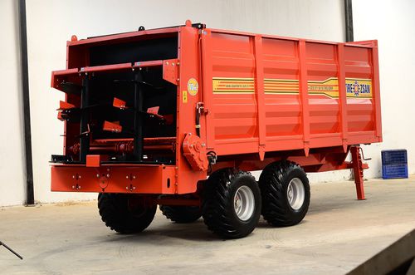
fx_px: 863
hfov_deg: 27.0
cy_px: 138
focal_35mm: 75
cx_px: 208
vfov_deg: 18.1
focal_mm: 50
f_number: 7.1
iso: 800
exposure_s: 1/320
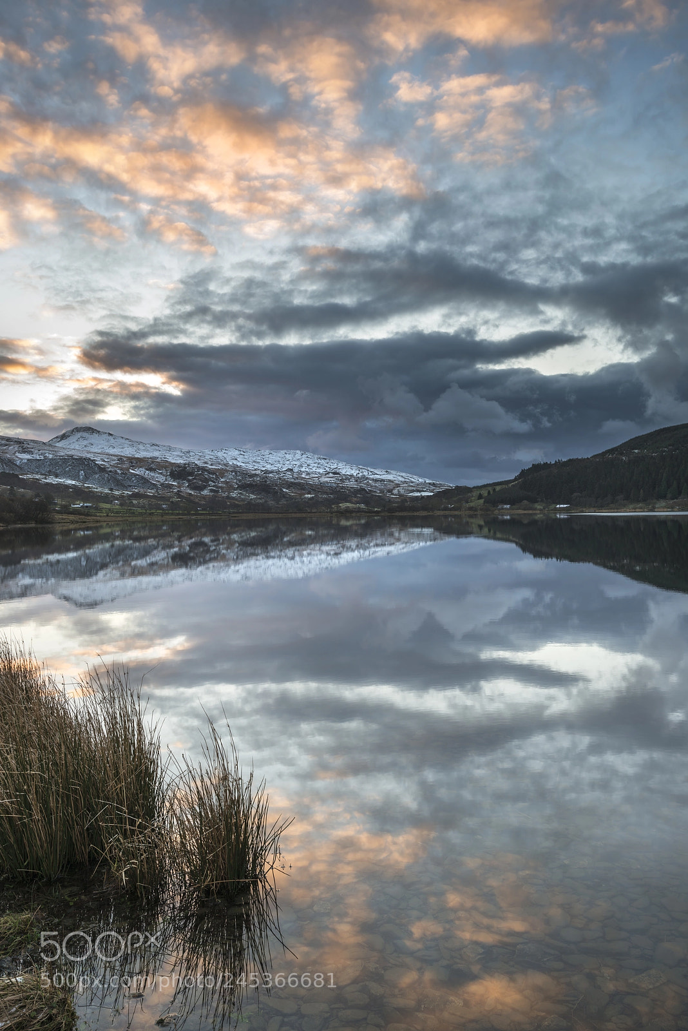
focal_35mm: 27
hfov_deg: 48.0
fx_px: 773
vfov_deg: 67.4
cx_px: 344
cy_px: 516
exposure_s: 1/10
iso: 100
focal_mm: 27
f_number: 16
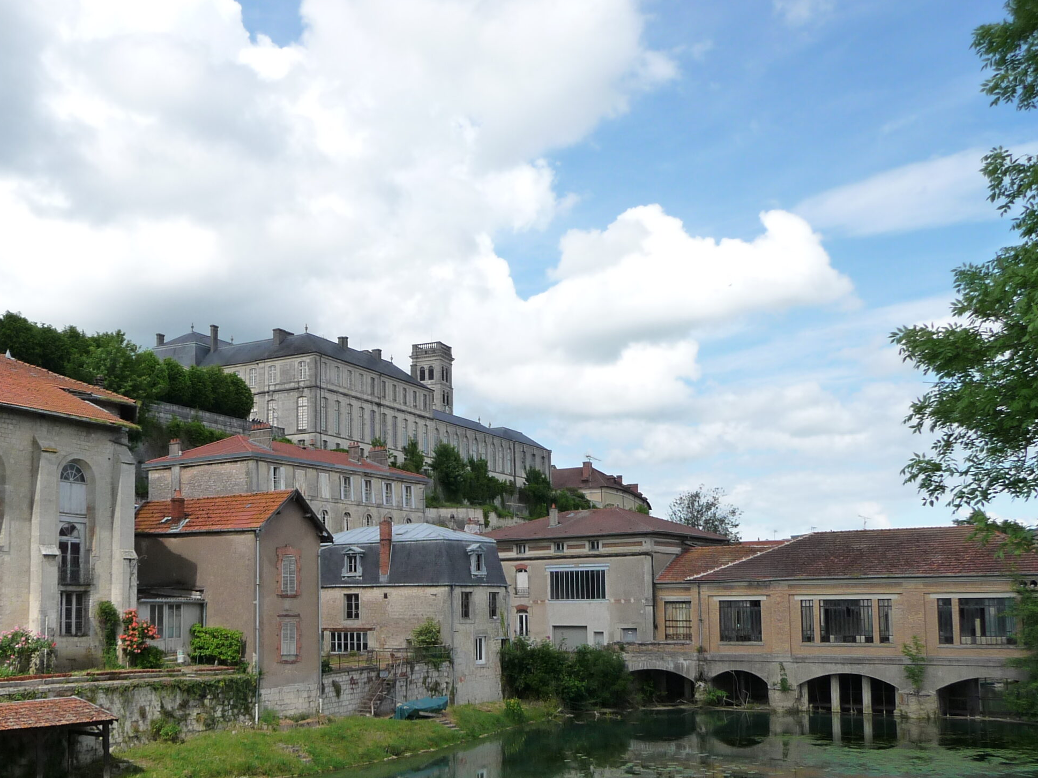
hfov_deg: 49.6
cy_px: 512
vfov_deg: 38.3
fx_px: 1110
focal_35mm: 37
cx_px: 388
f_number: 3.3
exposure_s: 1/1000
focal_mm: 4.7
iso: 160
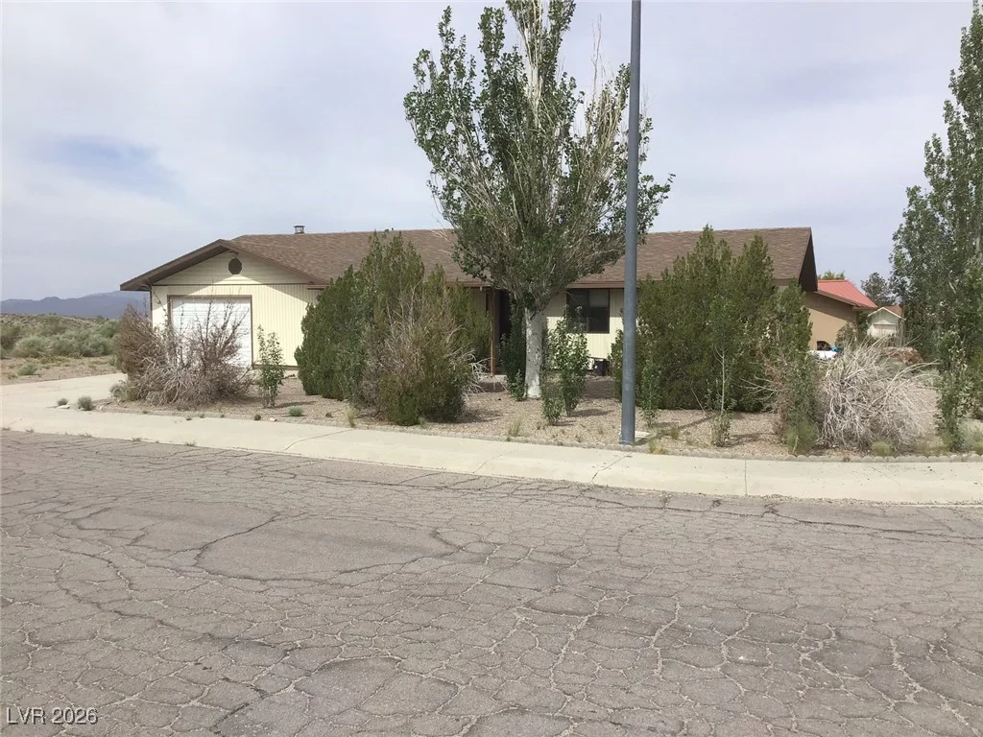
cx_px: 492
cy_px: 368
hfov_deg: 58.4
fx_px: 880
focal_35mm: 31
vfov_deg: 45.4
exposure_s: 1/2331
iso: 25
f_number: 2.4
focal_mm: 3.3
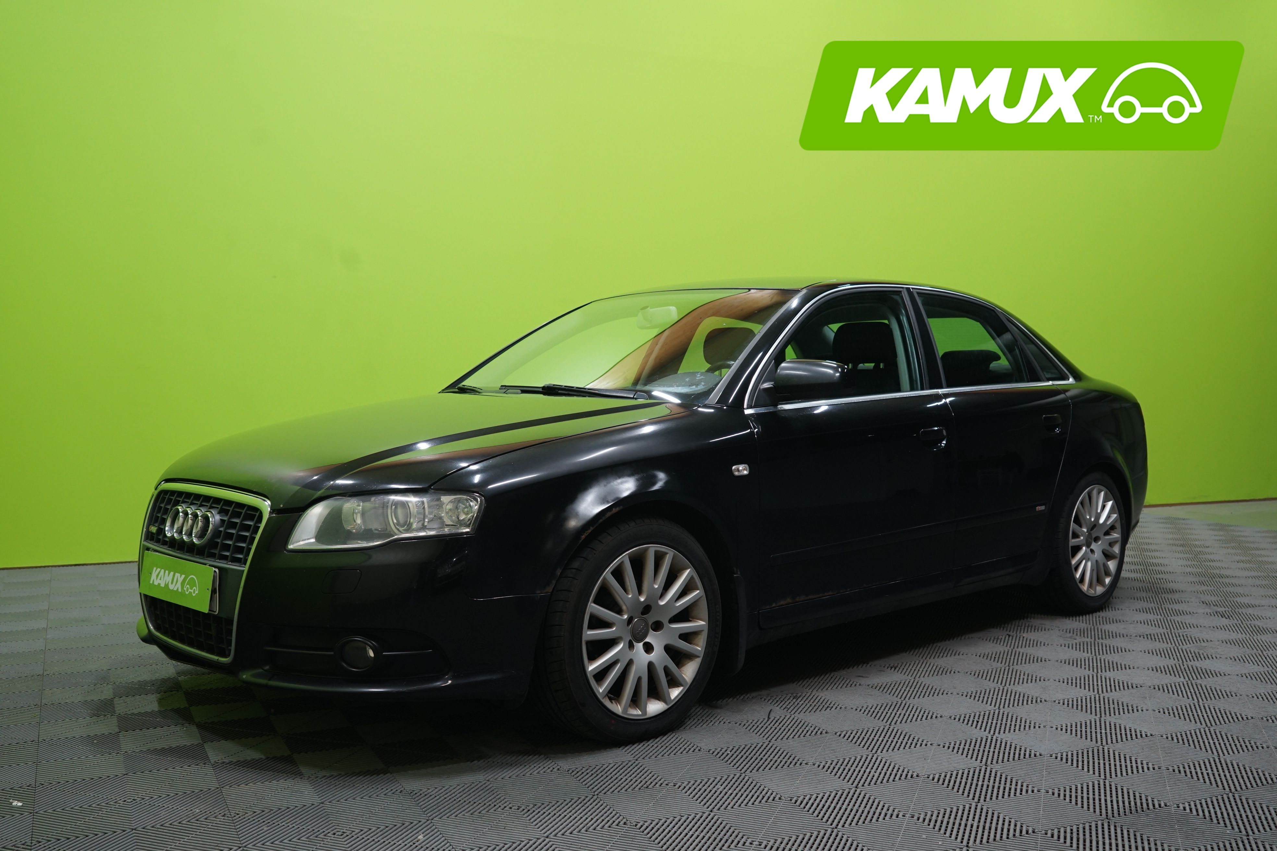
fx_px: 1170
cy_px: 426
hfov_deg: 57.2
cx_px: 638
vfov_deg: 40.0
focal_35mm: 33
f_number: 5.6
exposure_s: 1/25
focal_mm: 33
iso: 800
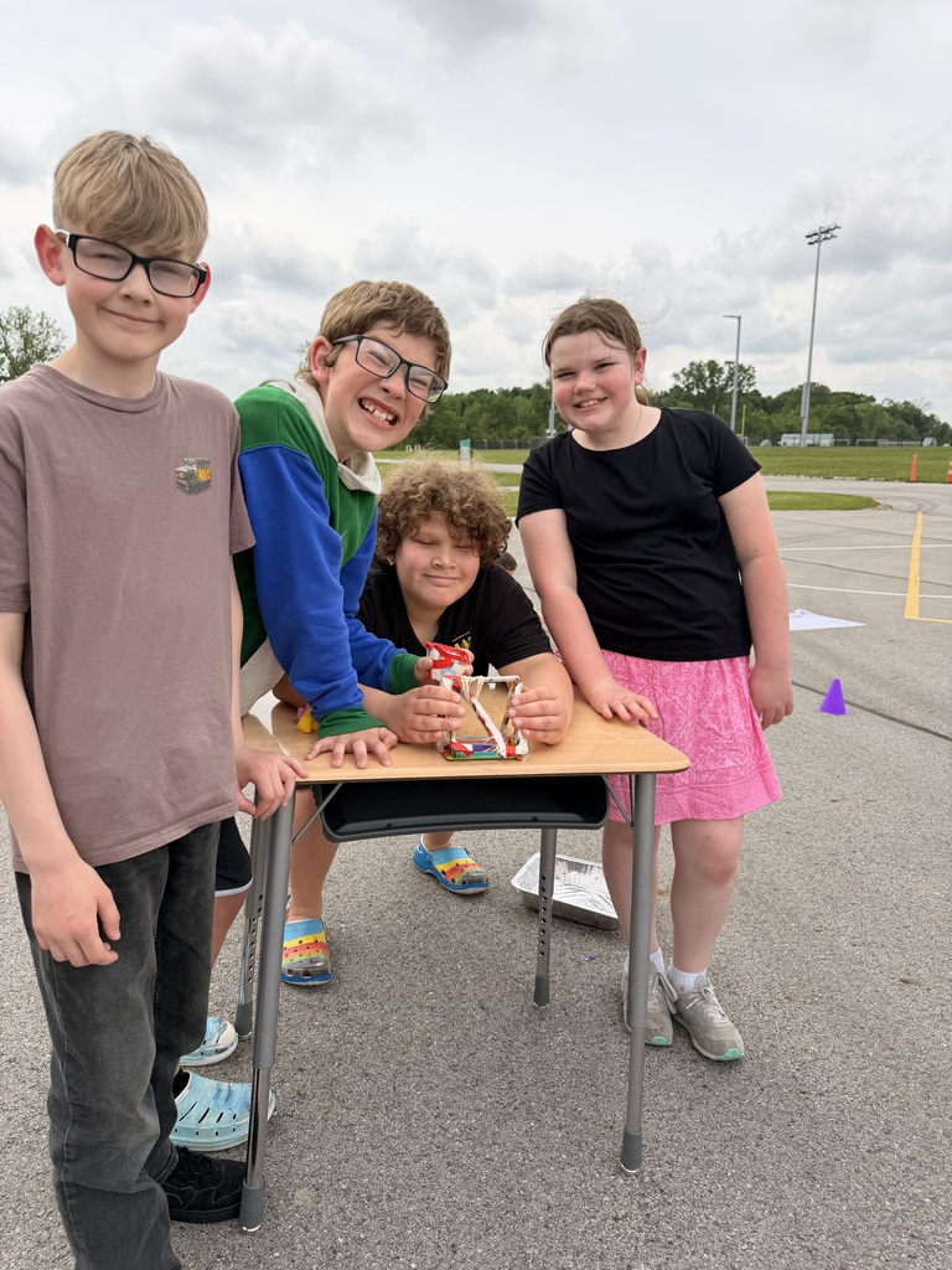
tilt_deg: -11.7
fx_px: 880
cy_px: 635
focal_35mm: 24
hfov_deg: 56.8
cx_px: 476
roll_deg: -0.5
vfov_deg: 71.6
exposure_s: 1/4405
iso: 80
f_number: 1.78
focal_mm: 6.76
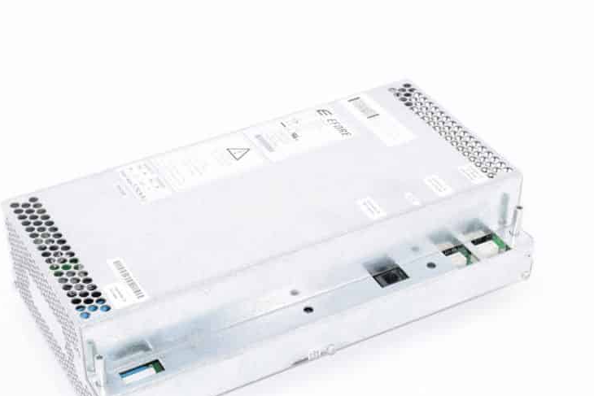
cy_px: 248
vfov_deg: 17.0
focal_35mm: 80
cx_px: 269
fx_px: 1320
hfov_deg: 25.3
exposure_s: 1/50
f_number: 13
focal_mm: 38
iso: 200
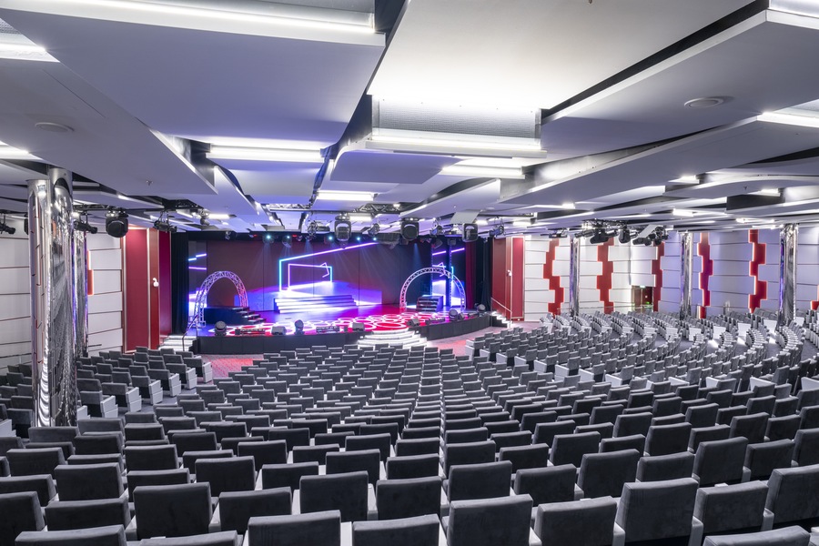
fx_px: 523
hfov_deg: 76.1
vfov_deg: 55.1
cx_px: 410
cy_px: 273
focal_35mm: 23
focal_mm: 23
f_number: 11
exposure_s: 1/2
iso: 1000
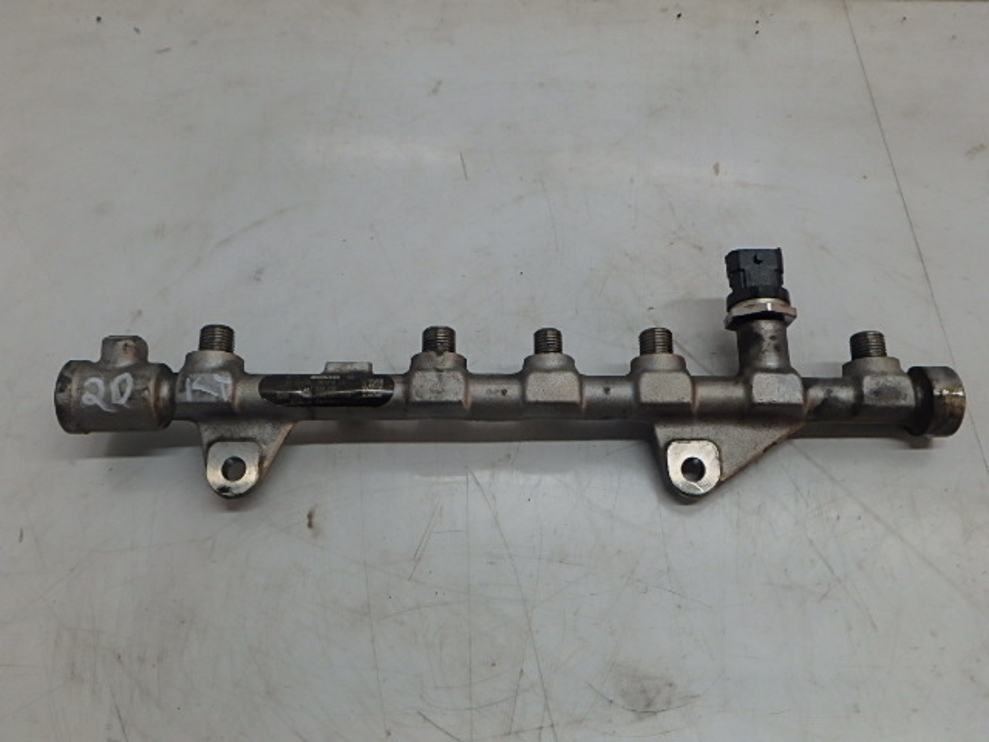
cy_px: 371
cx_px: 494
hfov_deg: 58.4
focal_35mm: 31
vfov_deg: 45.4
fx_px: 886
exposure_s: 1/40
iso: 200
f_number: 4.7
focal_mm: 5.6
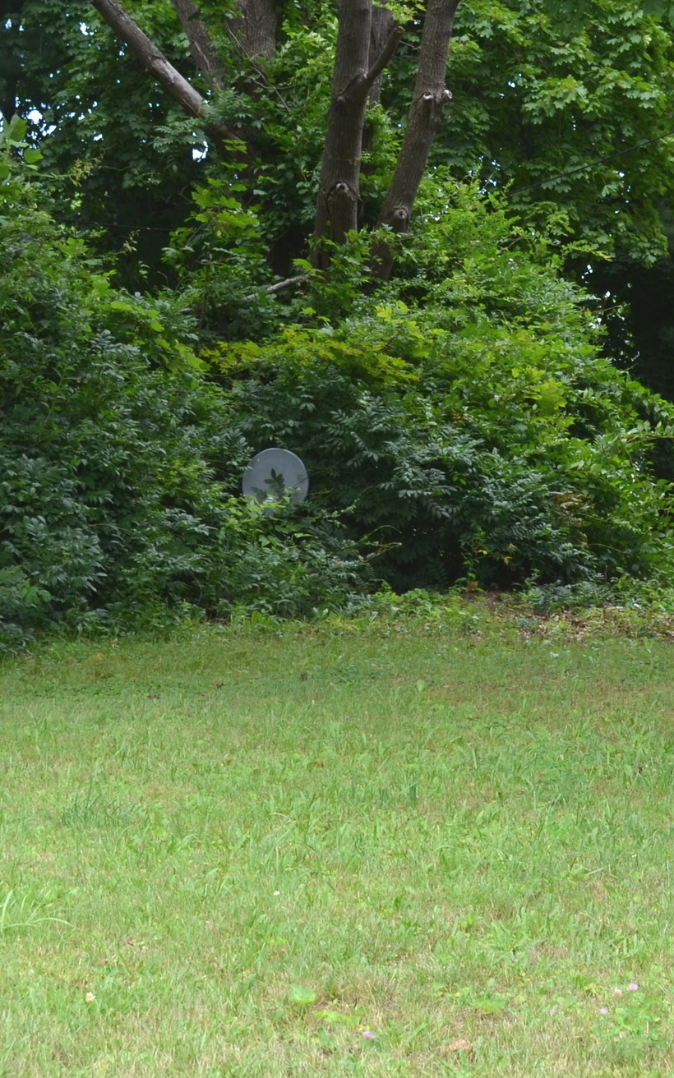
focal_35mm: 100
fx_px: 2939
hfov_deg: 13.0
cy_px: 367
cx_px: 527
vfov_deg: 20.7
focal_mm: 28
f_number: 5.6
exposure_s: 1/125
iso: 200
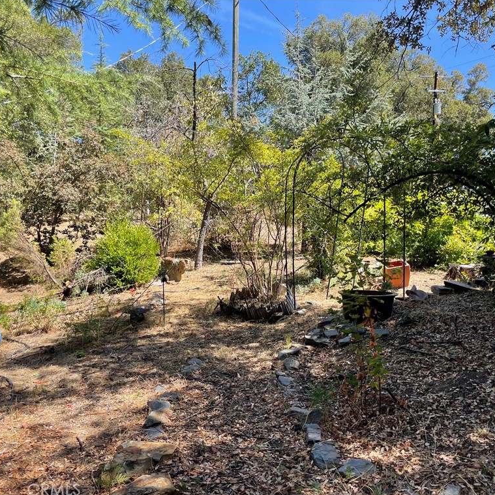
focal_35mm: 31
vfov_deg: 52.5
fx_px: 502
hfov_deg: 52.5
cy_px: 248
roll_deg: -1.3
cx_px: 232
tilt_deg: -0.1
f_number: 1.6
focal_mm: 4.2
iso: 32
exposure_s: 1/932
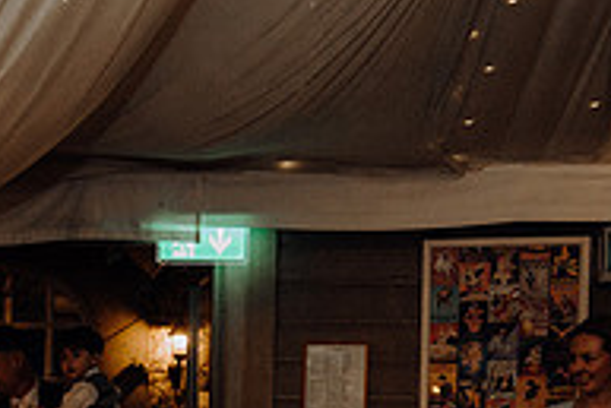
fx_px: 1529
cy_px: 552
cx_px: -13
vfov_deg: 14.5
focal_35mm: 90
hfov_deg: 21.7
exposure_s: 1/160
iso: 2500
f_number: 3.5
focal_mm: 30
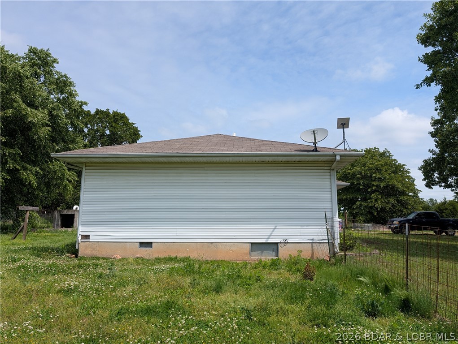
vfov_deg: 56.9
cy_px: 172
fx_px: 318
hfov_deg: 71.5
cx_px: 229
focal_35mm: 24
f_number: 1.68
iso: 25
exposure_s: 1/1361
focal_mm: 6.9
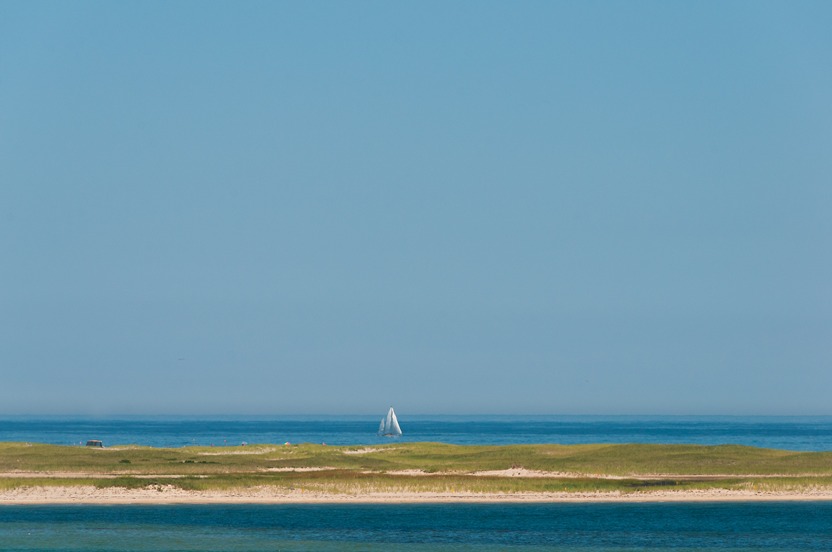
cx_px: 416
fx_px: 6924
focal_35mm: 300
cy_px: 276
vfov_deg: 4.6
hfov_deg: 6.9
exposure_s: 1/500
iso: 200
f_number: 11
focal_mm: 200
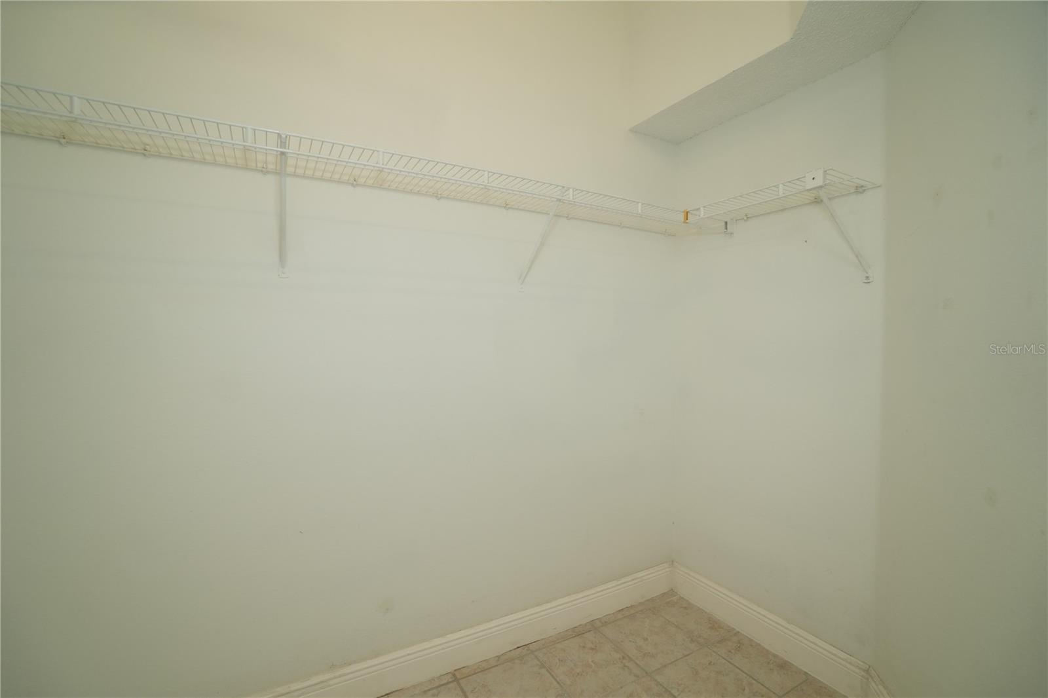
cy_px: 349
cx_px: 524
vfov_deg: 77.3
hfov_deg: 100.4
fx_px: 437
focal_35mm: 15
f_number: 4
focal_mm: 10
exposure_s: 1/160
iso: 640
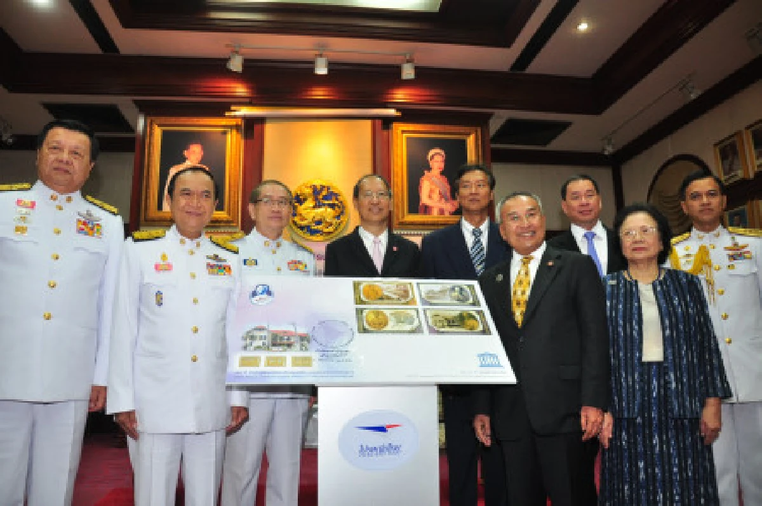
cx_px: 381
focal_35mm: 27
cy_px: 253
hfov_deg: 67.4
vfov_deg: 47.8
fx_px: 571
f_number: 3.5
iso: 400
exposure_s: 1/60
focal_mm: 18
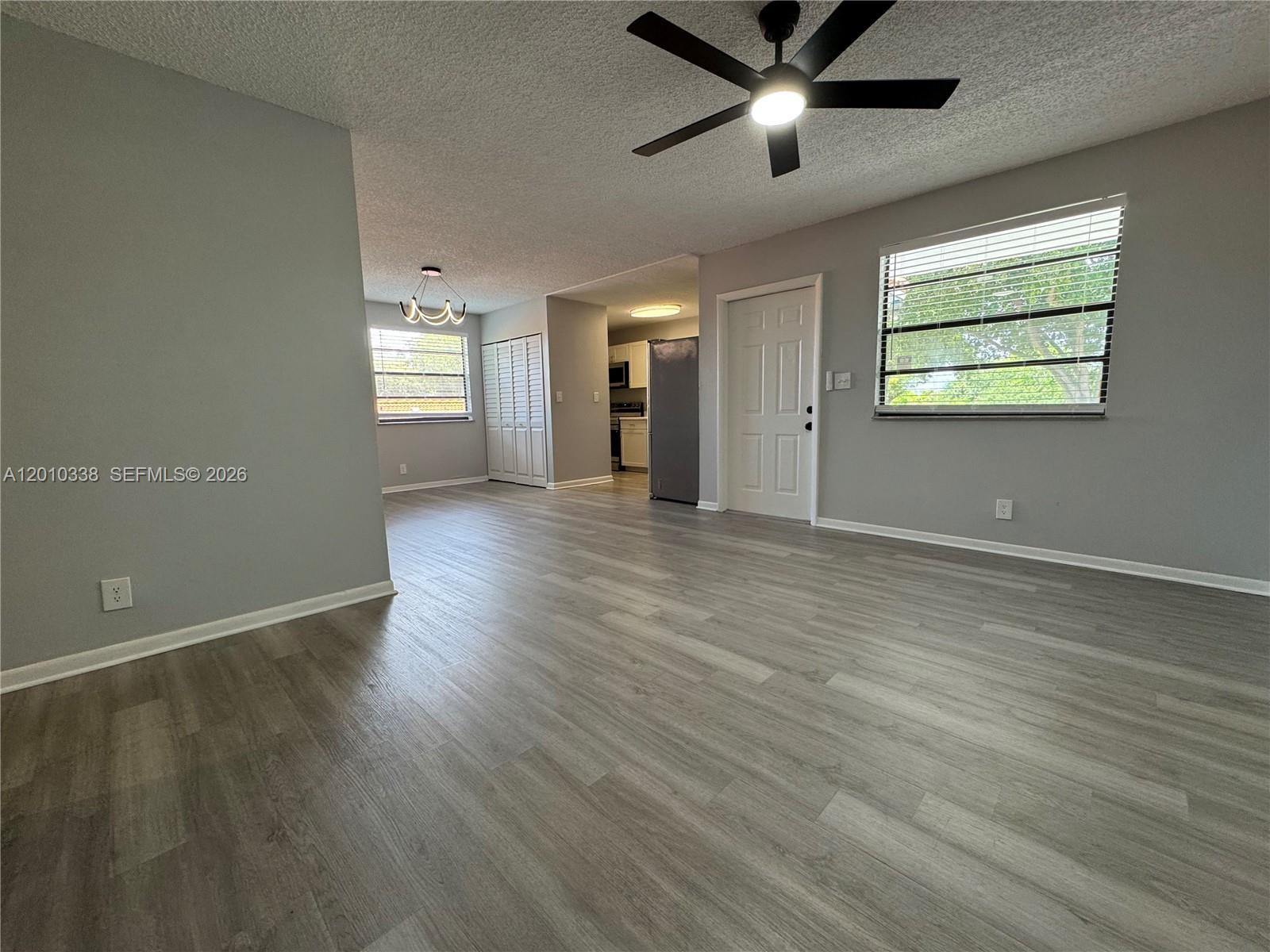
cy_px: 476
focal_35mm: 14
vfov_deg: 85.7
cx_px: 635
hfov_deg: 102.1
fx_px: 514
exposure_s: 1/120
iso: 160
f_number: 2.2
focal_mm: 2.22
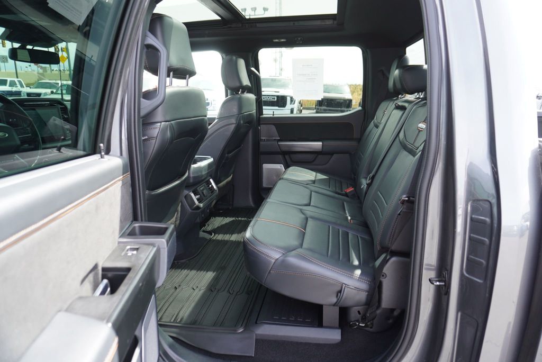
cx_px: 271
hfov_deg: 73.7
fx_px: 362
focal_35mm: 24
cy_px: 181
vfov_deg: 53.2
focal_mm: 16
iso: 100
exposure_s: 1/60
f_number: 4
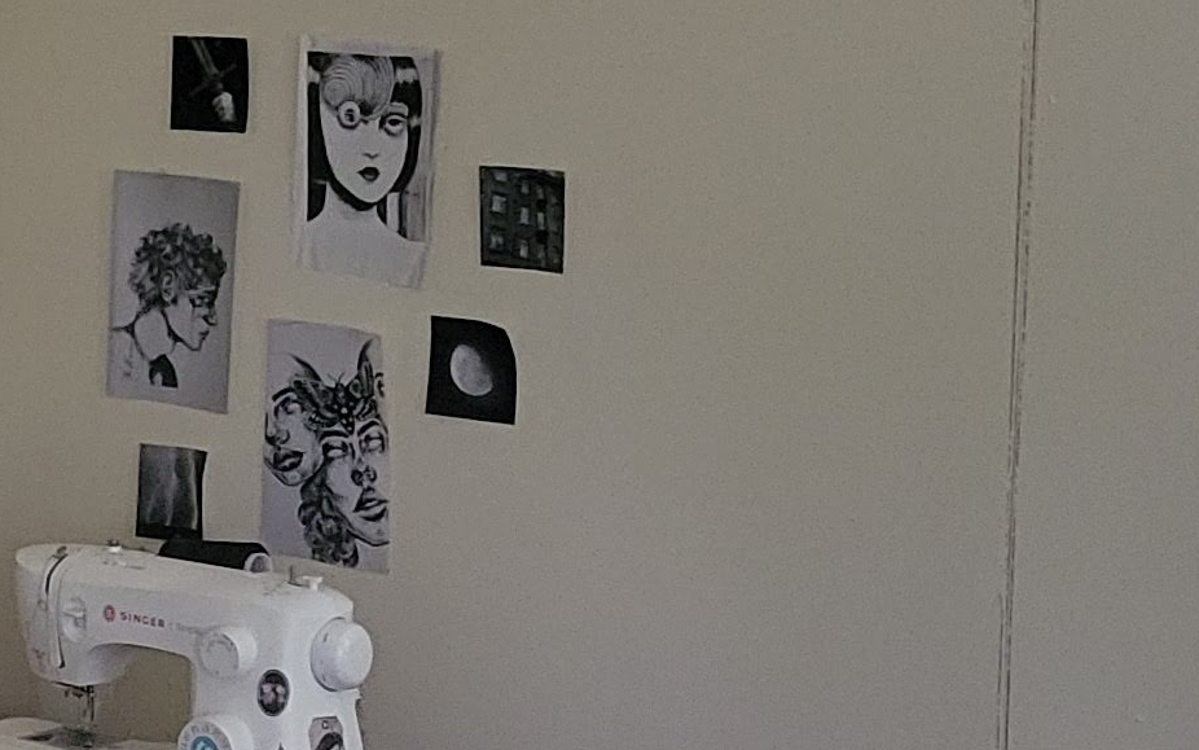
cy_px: 51
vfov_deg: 10.8
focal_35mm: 120
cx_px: -567
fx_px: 3922
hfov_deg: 16.0
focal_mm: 5.4
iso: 640
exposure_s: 1/24
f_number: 1.8
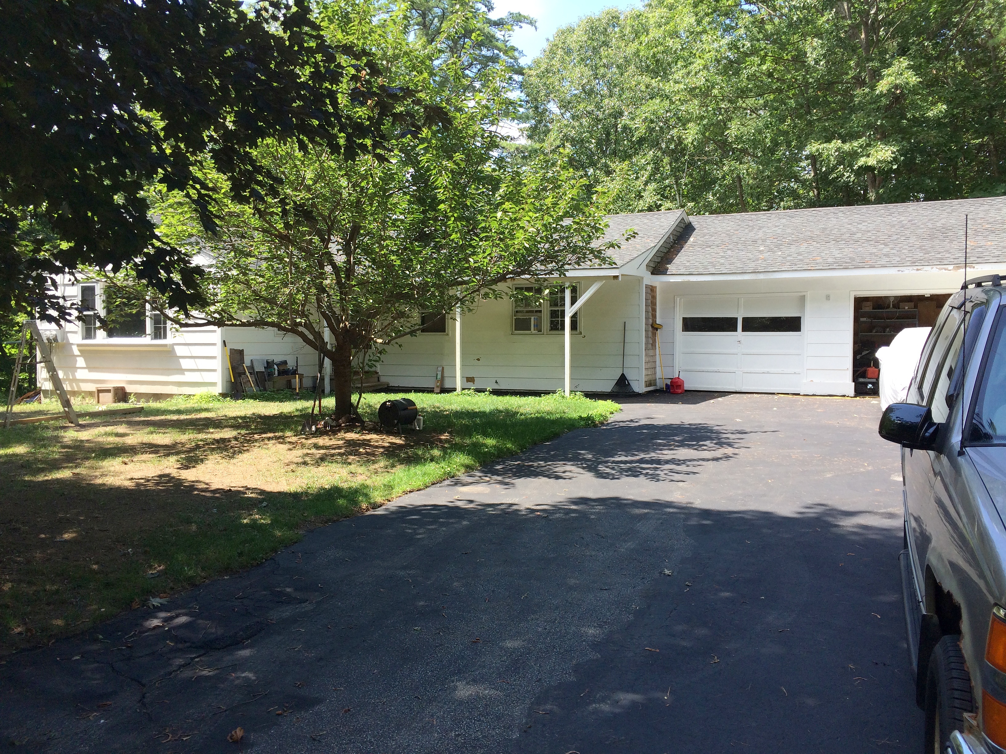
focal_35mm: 29
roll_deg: +2.3
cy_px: 377
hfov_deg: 61.7
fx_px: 843
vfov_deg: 48.2
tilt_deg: -2.8
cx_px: 503
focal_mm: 4.15
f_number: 2.2
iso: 32
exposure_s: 1/595
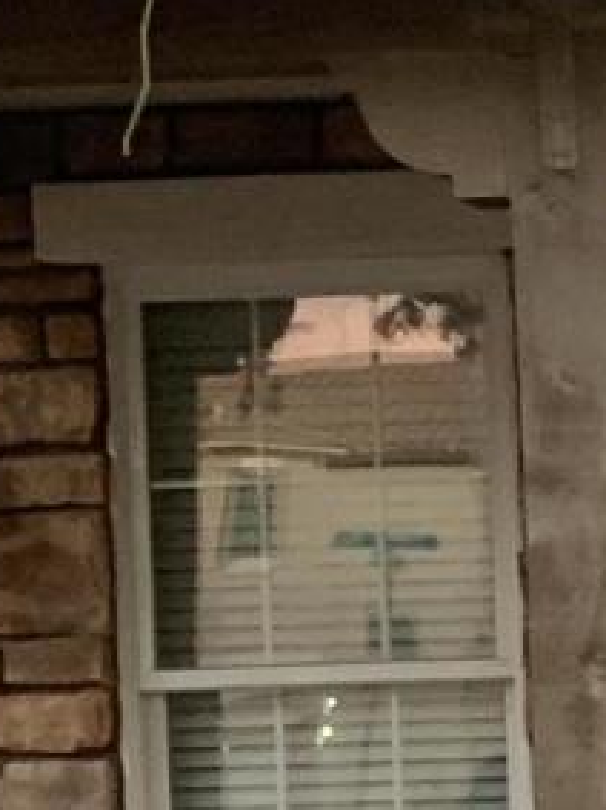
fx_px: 4298
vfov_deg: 10.7
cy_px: 747
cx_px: 1415
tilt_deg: +0.6
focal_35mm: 184
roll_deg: +3.6
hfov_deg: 7.6
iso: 250
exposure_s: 1/60
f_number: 1.8
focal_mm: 4.25
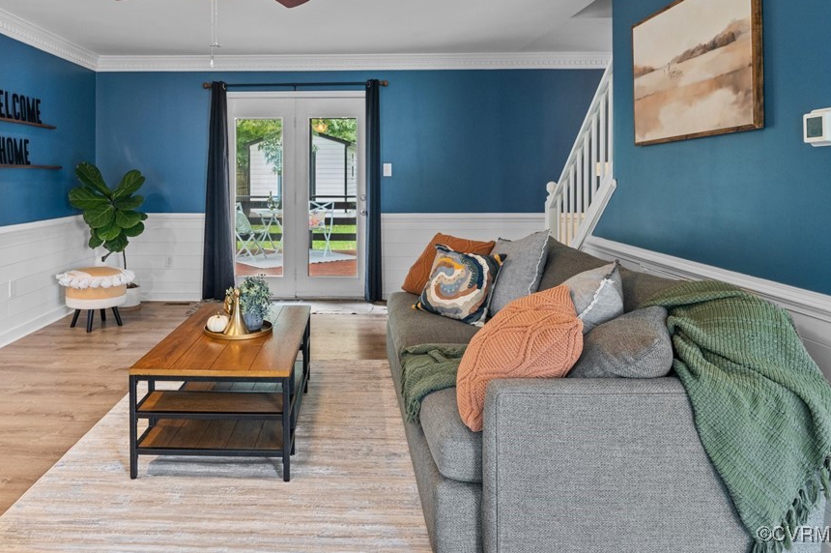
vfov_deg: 51.5
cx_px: 334
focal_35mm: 25
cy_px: 204
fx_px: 565
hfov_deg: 71.9
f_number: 7.1
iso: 1000
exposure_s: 1/13
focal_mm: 19.4
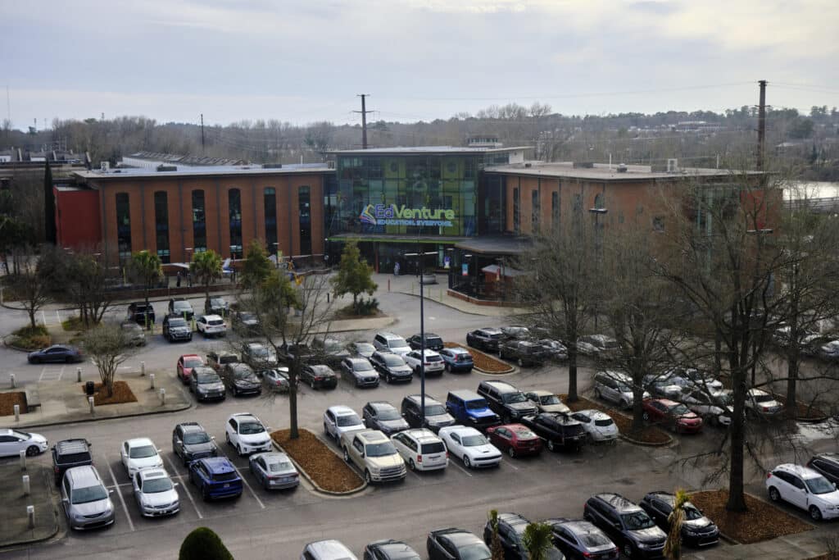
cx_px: 420
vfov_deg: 34.2
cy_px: 280
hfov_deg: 49.5
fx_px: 909
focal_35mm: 39
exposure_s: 1/1900
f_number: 5.6
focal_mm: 26
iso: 640
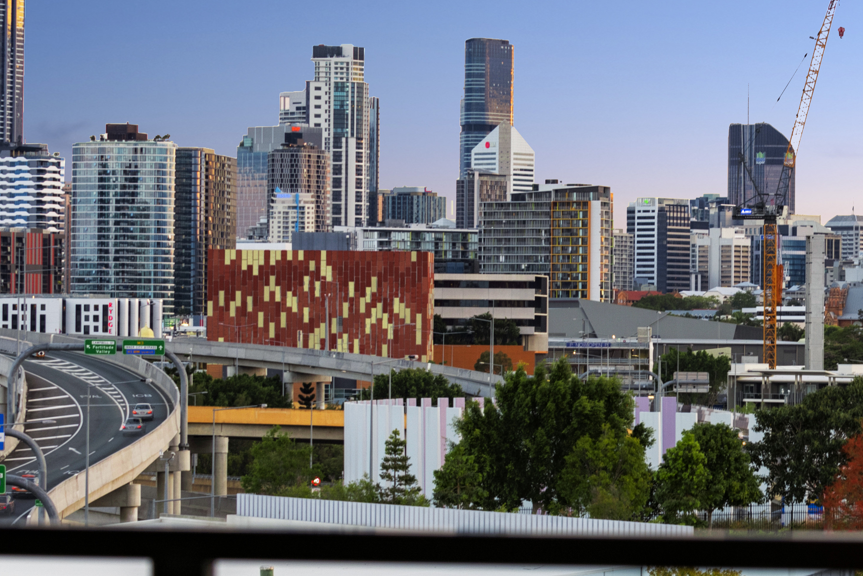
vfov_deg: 7.8
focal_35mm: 177
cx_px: 872
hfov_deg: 11.5
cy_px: 240
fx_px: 4244
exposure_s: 1/20
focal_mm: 70
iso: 250
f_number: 6.3
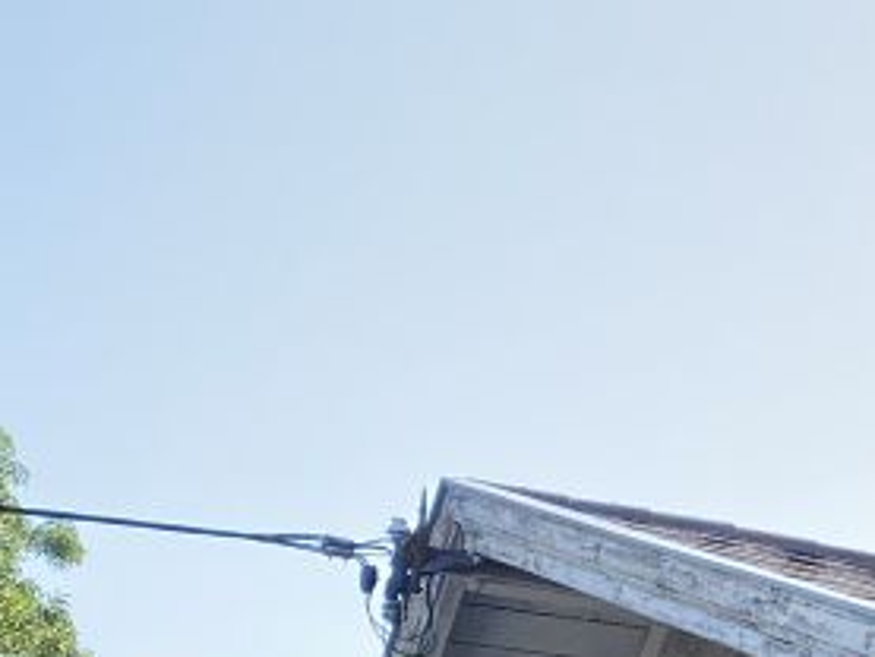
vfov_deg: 11.3
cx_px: 1516
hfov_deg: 14.6
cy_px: 1257
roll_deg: +3.0
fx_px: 3035
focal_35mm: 120
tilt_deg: +10.3
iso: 32
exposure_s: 1/630
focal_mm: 4.25
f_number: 1.8
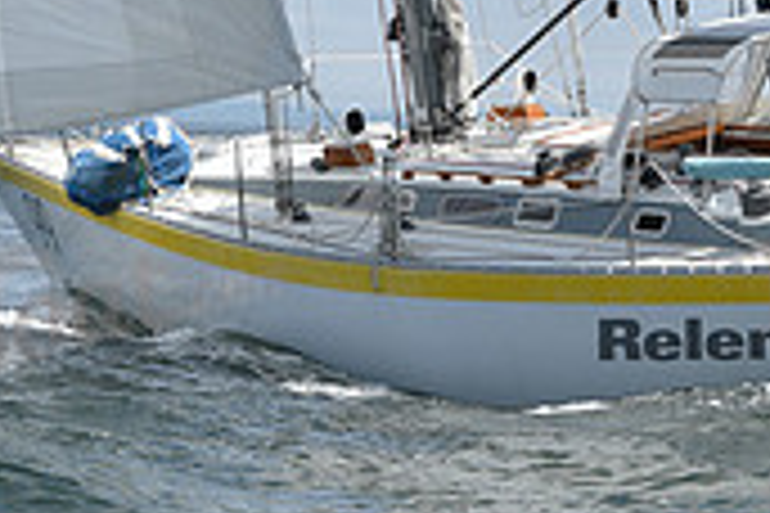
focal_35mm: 237
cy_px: 43
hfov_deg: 8.7
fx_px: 5069
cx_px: 527
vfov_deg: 5.8
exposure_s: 1/800
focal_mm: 70
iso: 200
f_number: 9
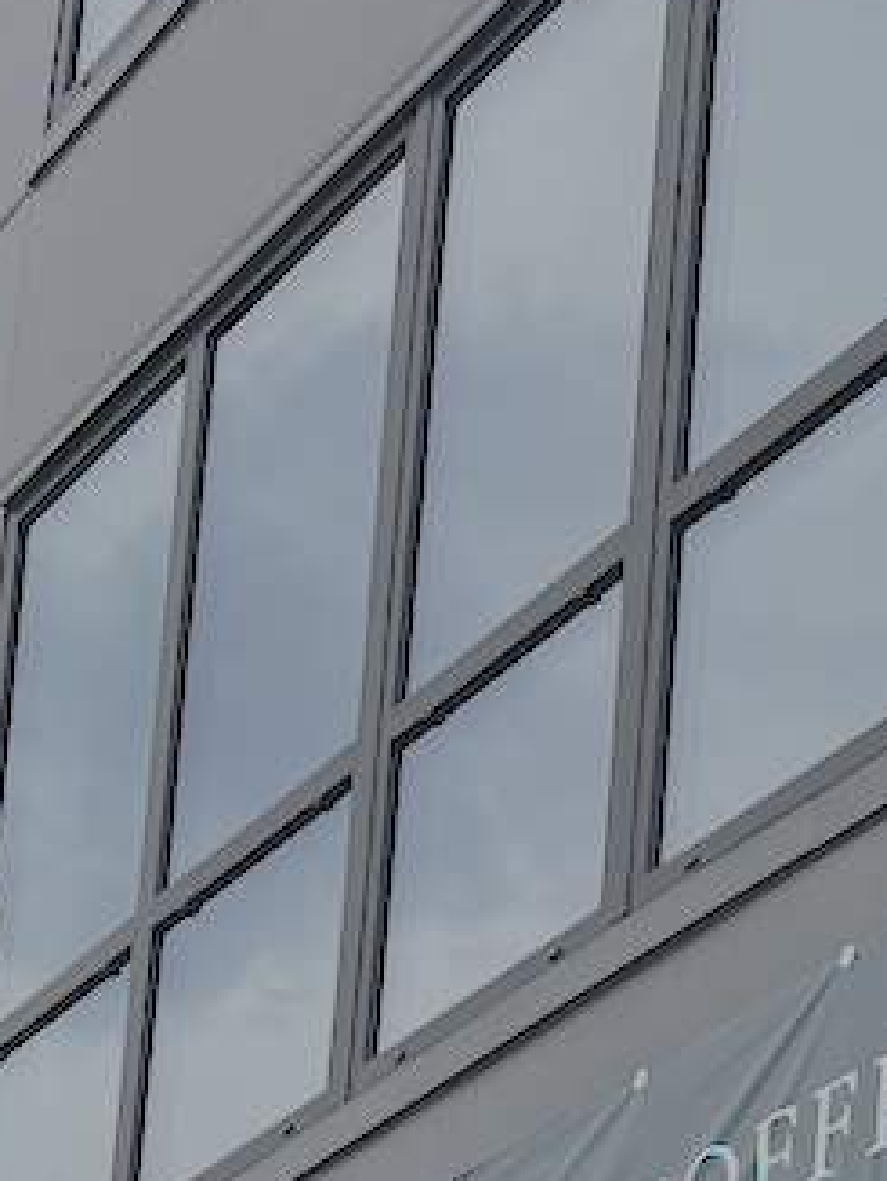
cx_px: 1347
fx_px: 3480
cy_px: 2206
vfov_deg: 16.0
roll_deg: +0.7
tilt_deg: +12.7
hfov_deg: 13.6
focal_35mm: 102
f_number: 1.6
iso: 50
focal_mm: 5.96
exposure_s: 1/1115
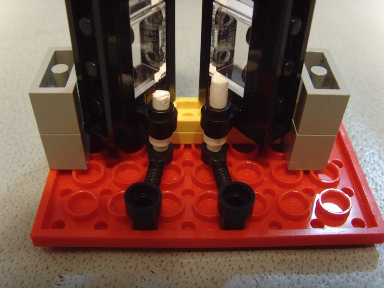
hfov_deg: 47.9
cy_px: 144
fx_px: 433
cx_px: 192
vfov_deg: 36.8
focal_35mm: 39
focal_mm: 6.6
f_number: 3.5
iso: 200
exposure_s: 1/8
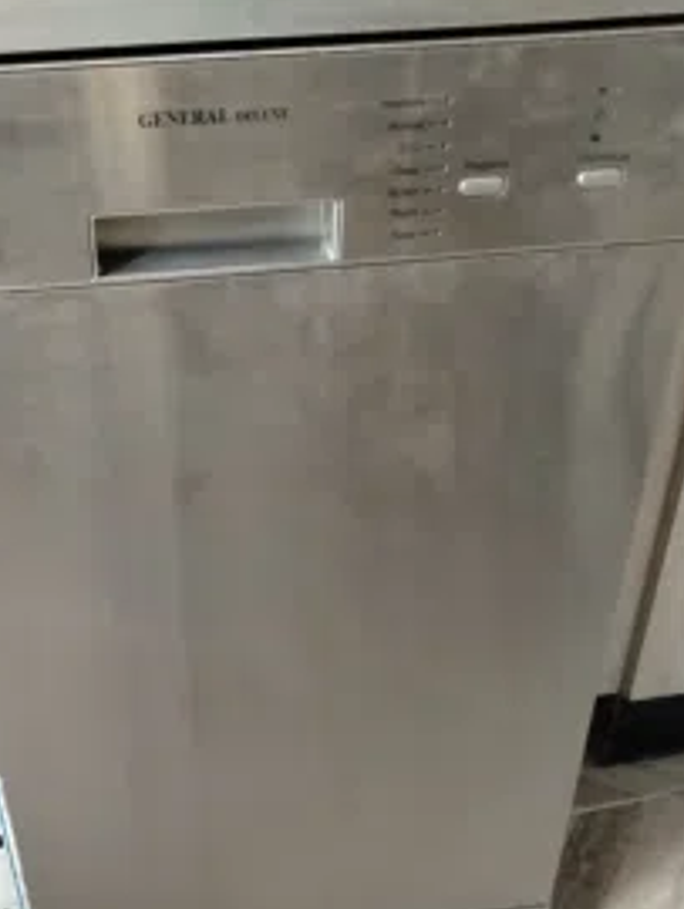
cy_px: 640
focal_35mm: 40
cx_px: 192
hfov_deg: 35.4
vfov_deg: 45.7
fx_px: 1052
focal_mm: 4.05
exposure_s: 1/33.3
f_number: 1.8
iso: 1163
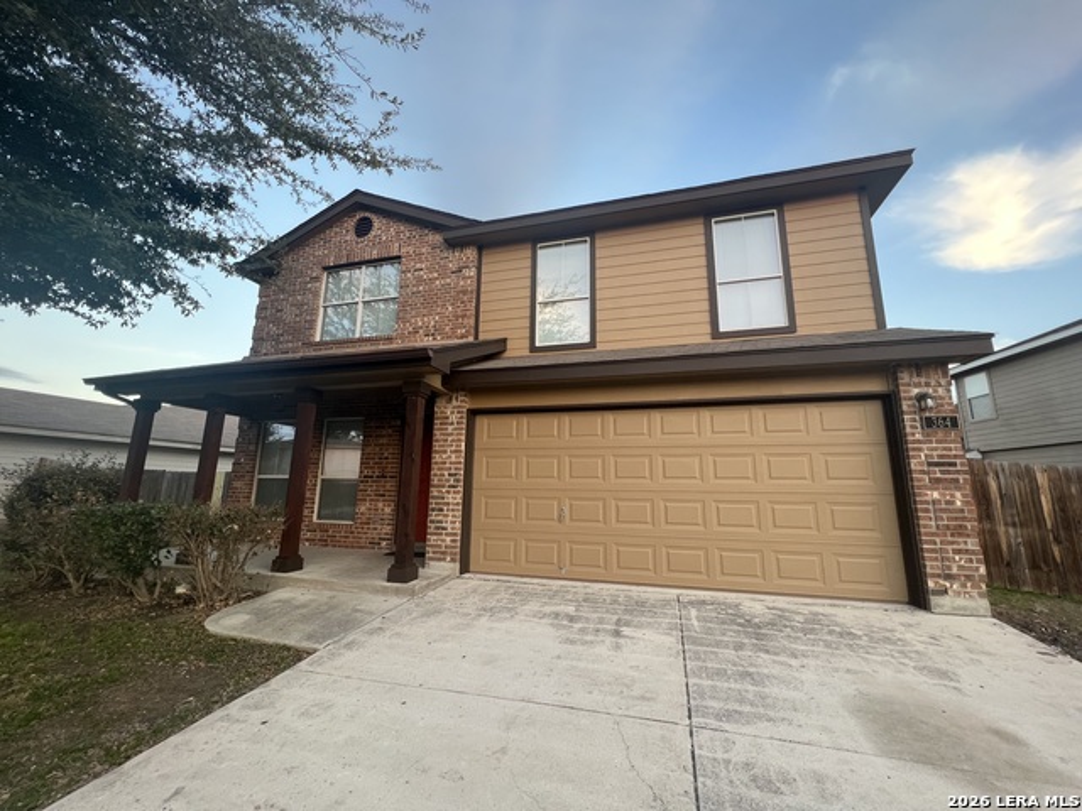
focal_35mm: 13
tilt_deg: +12.4
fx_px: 406
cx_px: 541
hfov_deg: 106.2
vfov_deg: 89.9
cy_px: 406
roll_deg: -0.5
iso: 100
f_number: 1.8
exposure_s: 1/99
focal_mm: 1.57
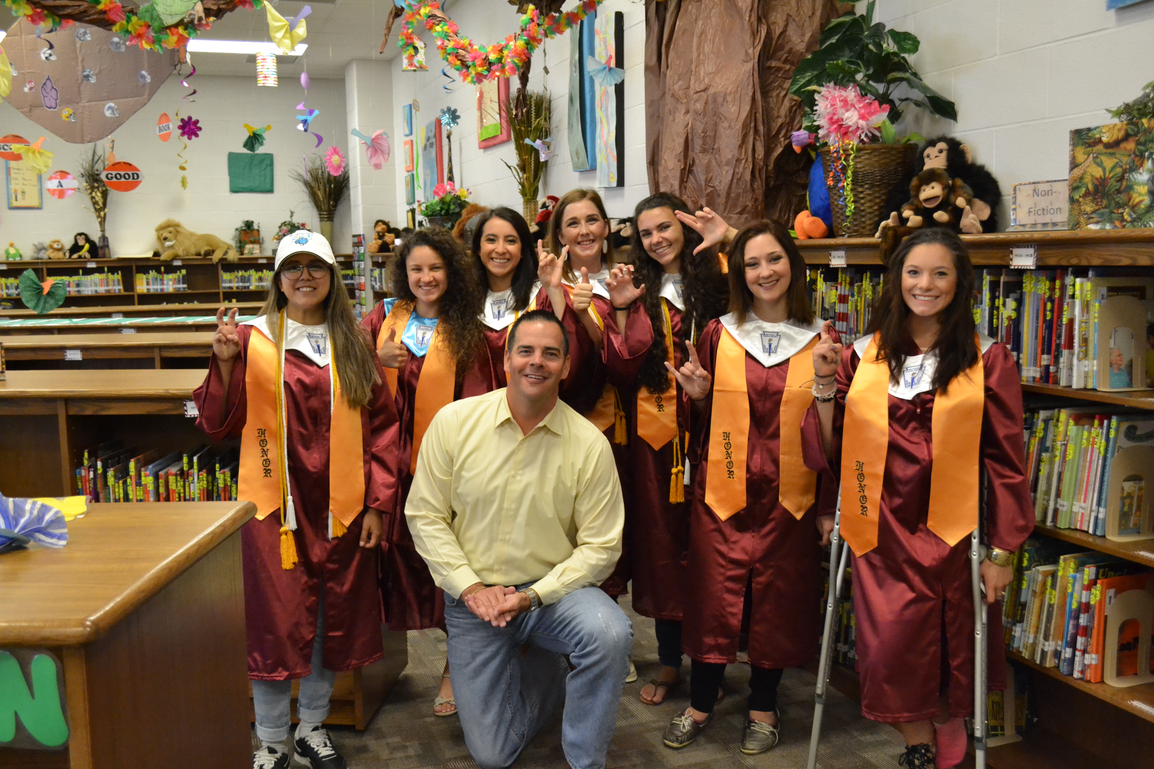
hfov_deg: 57.2
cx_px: 577
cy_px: 384
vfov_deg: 40.0
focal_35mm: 33
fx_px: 1058
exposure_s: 1/125
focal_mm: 22
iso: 3200
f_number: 4
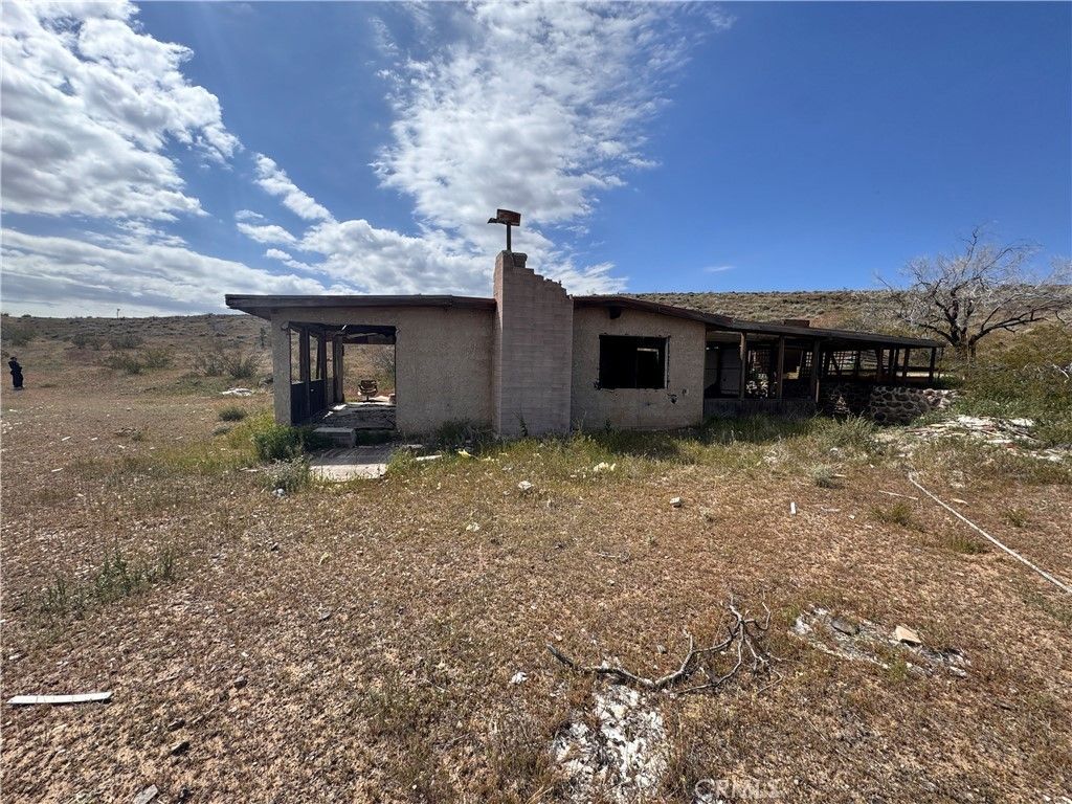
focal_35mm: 14
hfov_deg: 102.1
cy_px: 402
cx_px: 536
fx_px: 434
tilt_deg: -4.6
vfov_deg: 85.7
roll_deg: -2.7
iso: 50
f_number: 2.2
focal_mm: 2.22
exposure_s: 1/1832
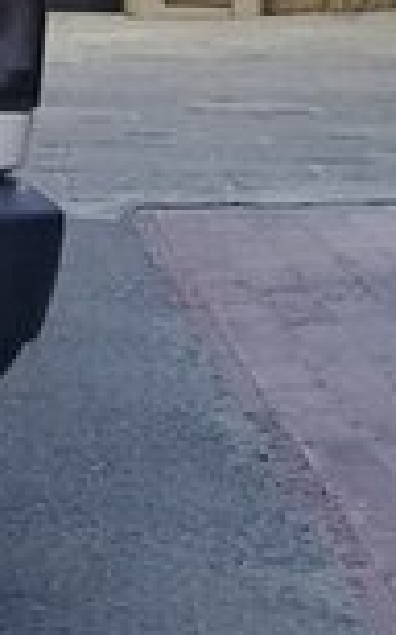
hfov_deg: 8.2
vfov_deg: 14.5
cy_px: -60
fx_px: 2439
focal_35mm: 141
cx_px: -705
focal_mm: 3.3
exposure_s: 1/427
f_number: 2.2
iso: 50
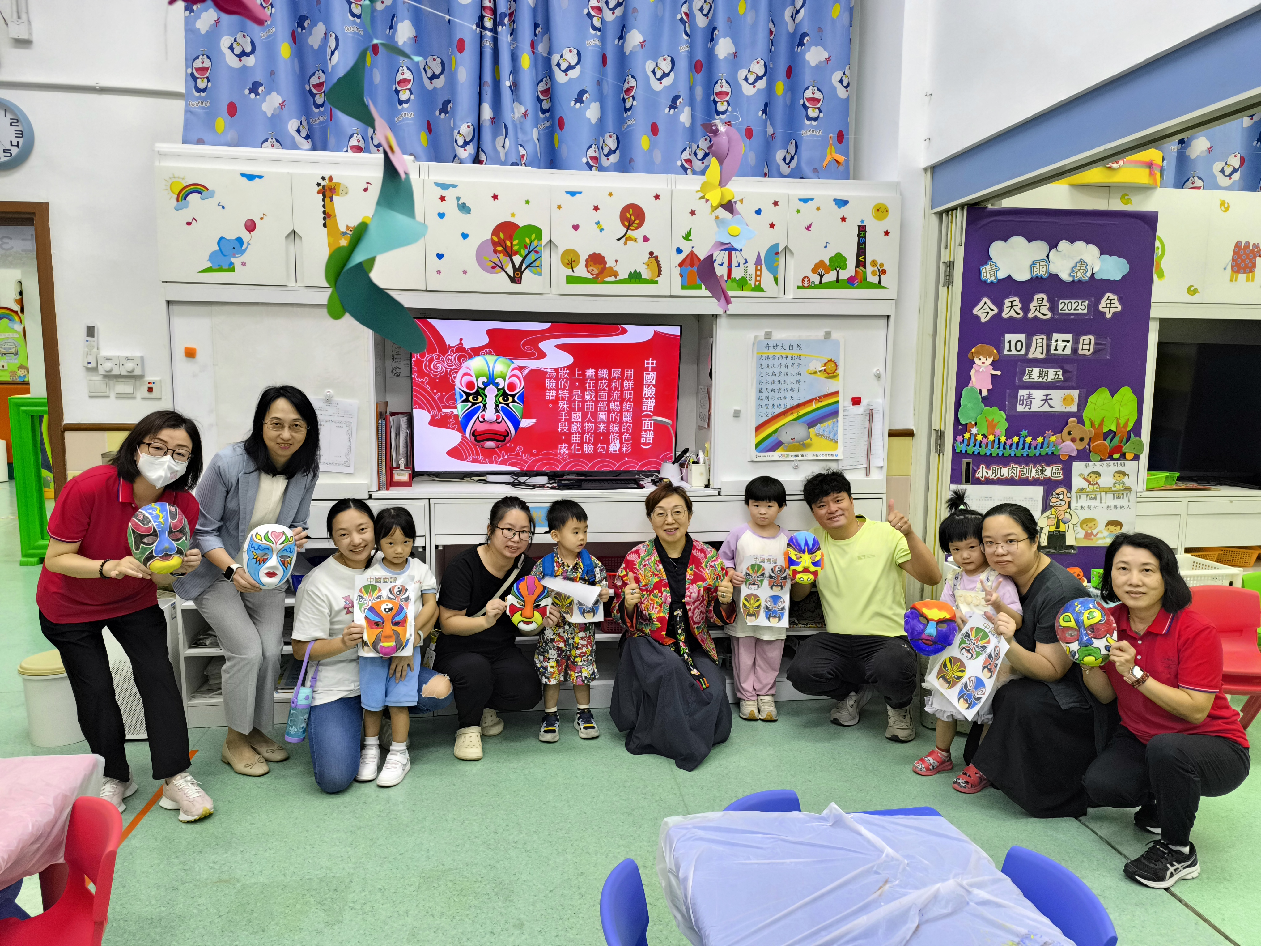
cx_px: 630
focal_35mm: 23
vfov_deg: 58.9
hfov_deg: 73.9
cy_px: 473
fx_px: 838
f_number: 1.65
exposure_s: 1/100
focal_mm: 6.14
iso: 800
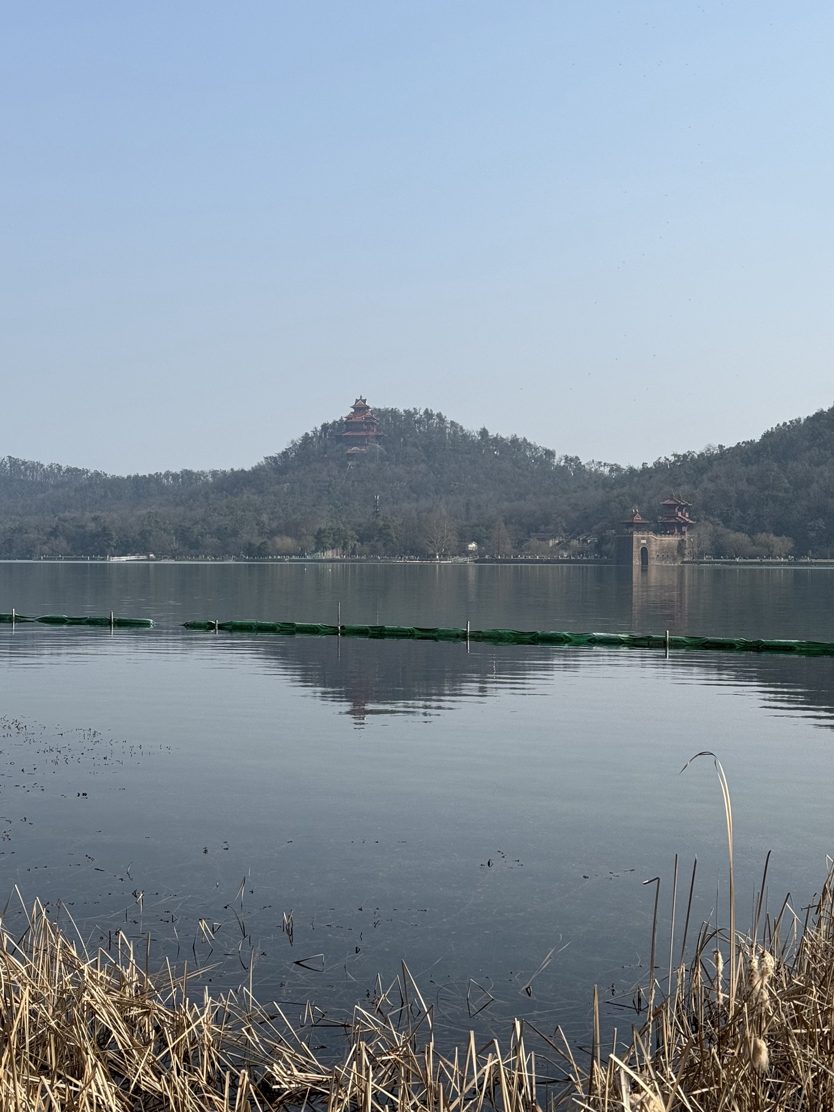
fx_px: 1703
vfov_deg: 36.2
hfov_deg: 27.5
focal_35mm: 53
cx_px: 381
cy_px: 579
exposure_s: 1/4975
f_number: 1.78
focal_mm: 6.86
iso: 64
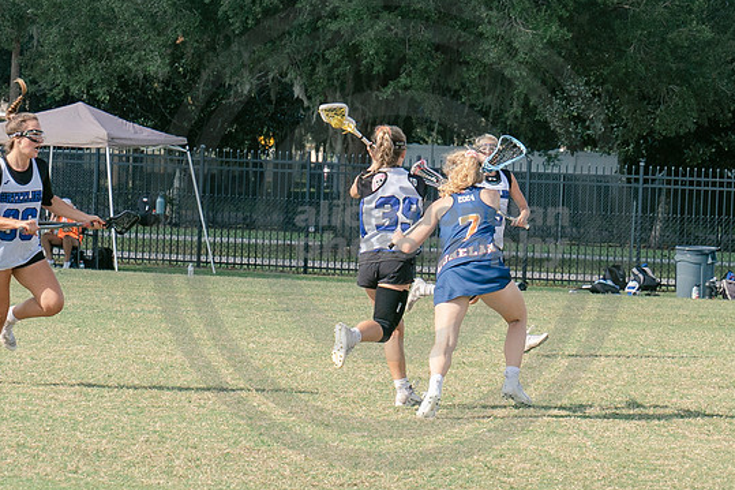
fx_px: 4878
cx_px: 435
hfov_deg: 8.6
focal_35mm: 239
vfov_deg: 5.7
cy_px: 235
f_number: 5.6
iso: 250
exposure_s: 1/800
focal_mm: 70
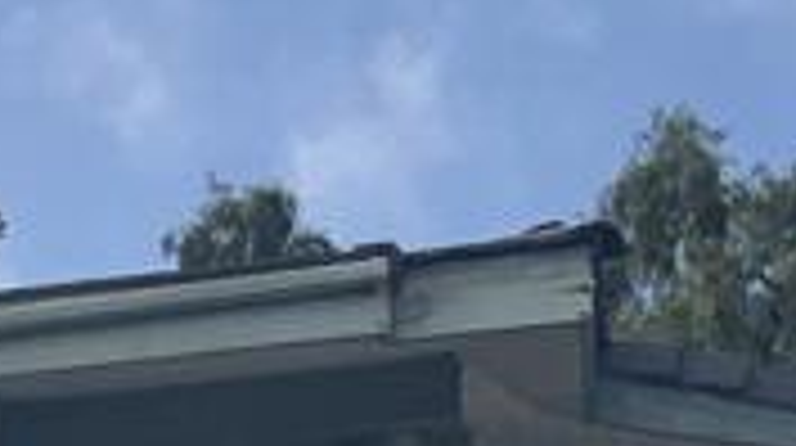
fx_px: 3857
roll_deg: -2.6
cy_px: 1397
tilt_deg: +15.3
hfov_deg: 10.8
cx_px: -756
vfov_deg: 6.1
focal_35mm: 183
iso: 16
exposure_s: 1/1912
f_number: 1.8
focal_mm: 3
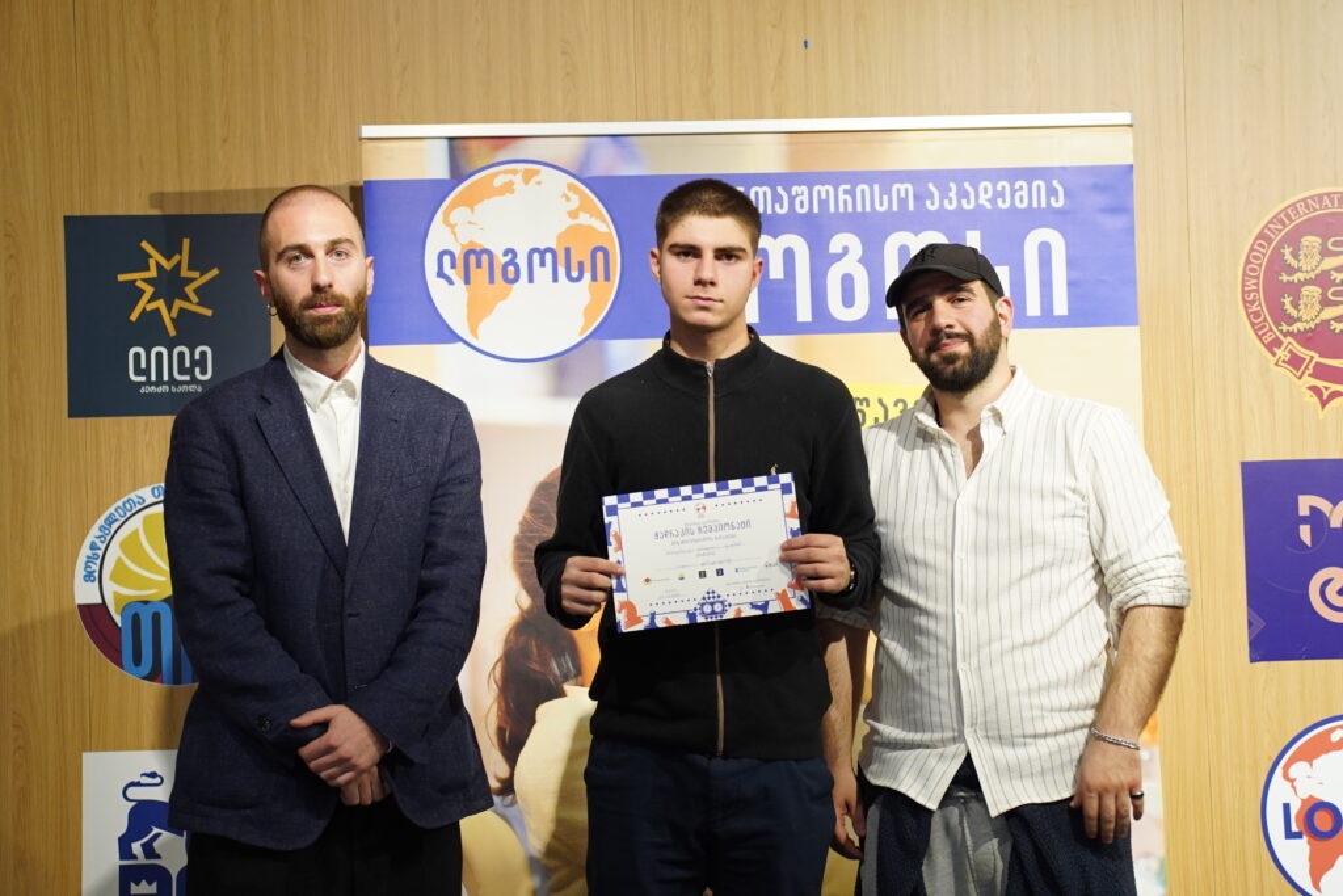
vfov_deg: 18.7
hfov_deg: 27.7
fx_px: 2724
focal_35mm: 73
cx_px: 672
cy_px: 448
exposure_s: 1/200
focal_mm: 49
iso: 1600
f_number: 2.8
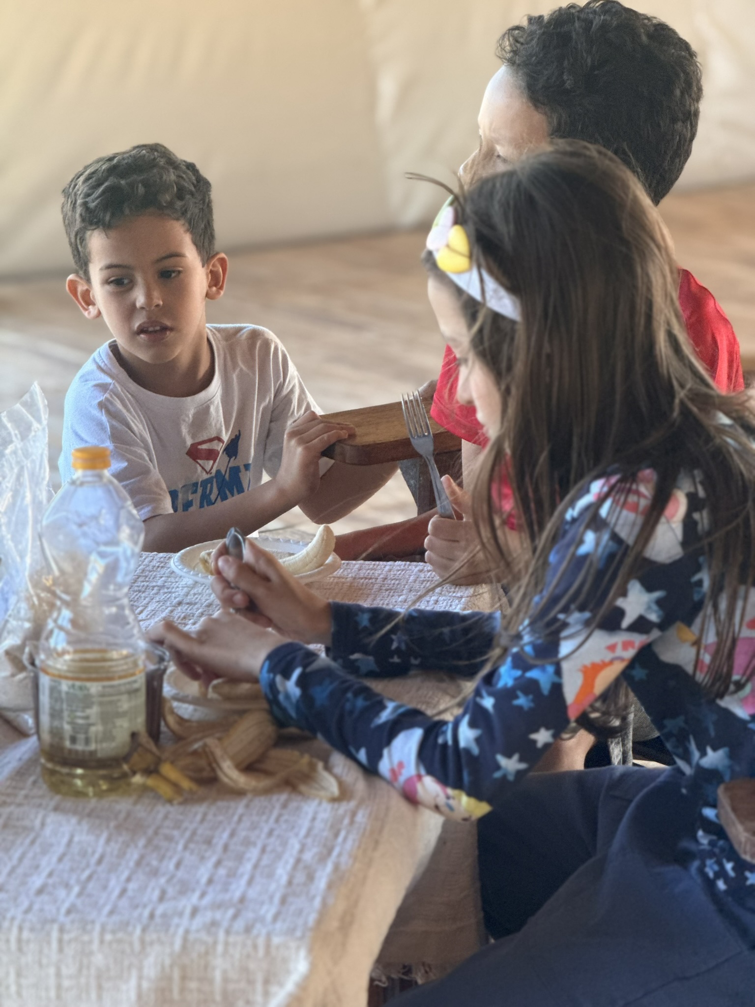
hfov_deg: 12.3
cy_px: 504
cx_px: 378
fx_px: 3490
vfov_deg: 16.4
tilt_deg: -13.1
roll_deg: +0.7
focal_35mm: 120
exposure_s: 1/99
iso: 160
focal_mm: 15.66
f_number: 2.8
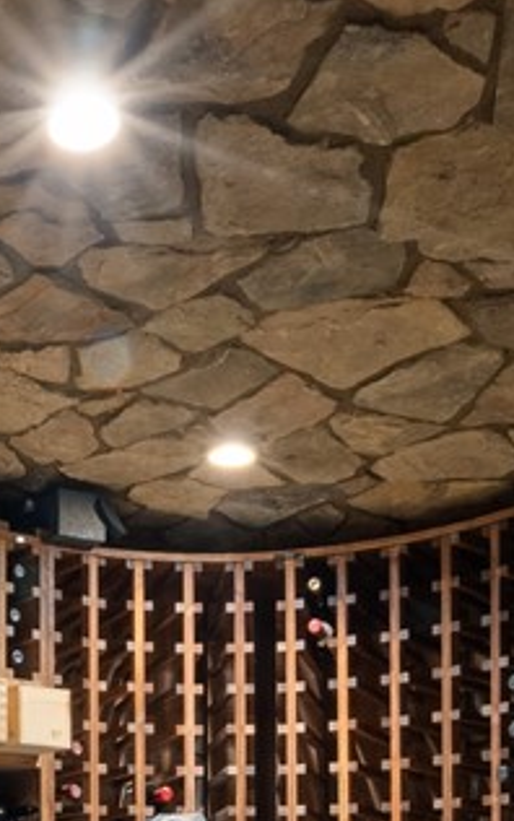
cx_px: -4
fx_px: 1253
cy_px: 917
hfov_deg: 22.3
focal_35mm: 56
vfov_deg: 31.8
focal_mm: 16
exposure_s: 30
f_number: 22
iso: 100
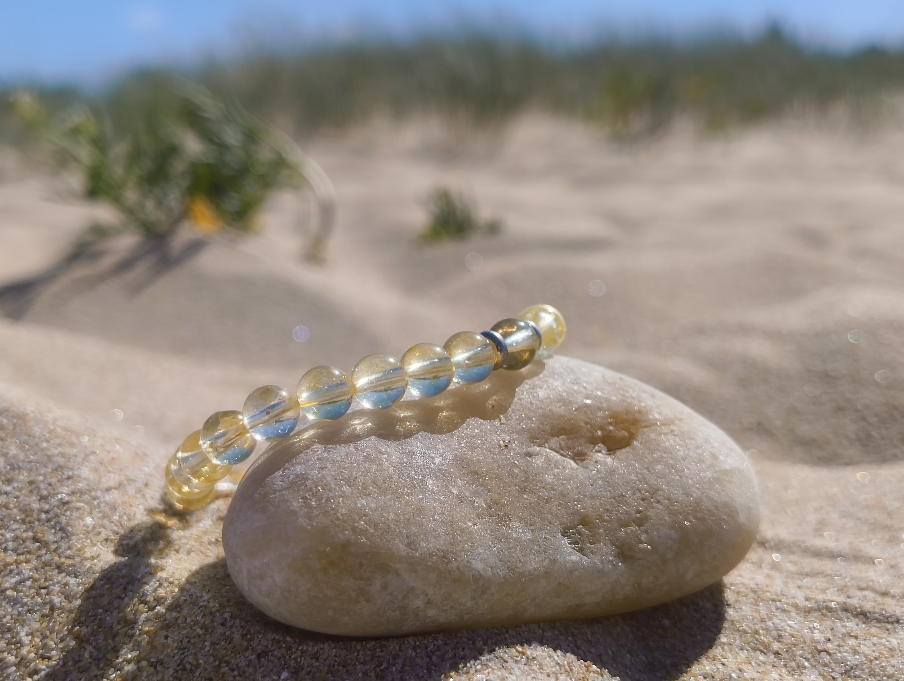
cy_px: 340
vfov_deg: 29.2
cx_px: 452
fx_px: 1308
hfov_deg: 38.1
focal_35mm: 50
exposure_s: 1/4282
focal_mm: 5.56
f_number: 1.87
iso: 102
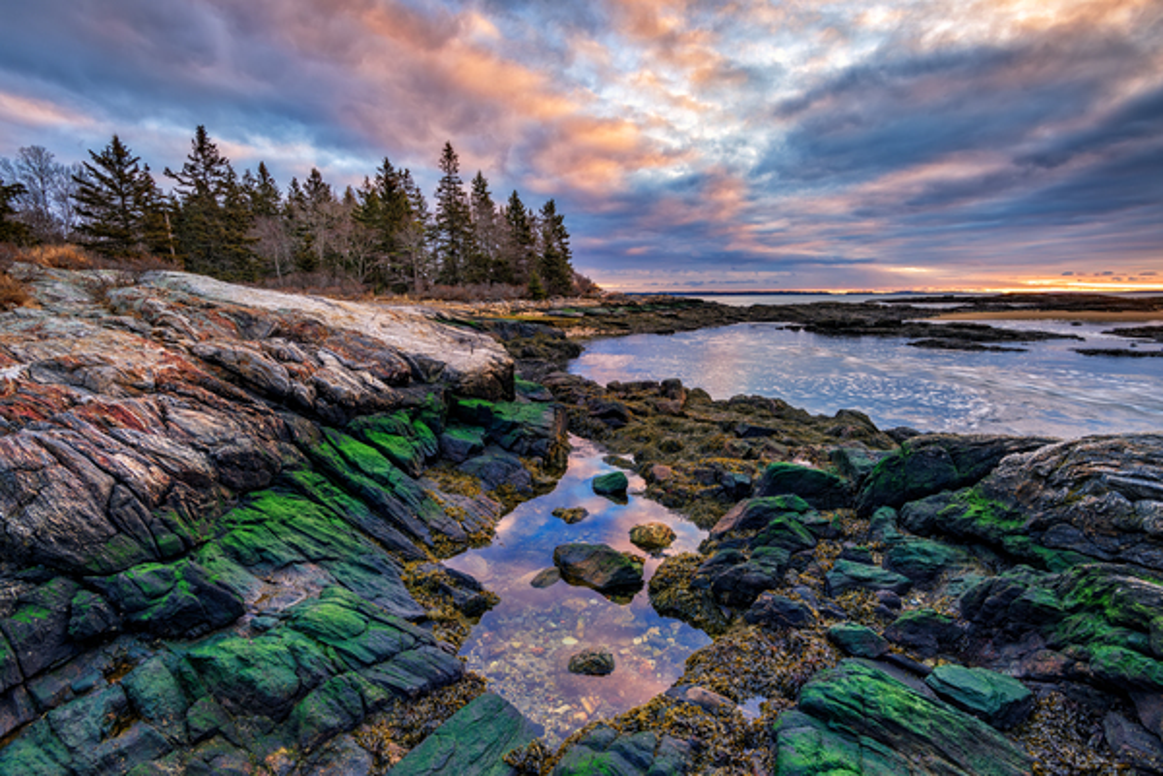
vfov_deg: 73.7
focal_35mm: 16
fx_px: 517
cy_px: 388
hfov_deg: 96.7
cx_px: 582
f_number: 16
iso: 125
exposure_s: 1/1.25
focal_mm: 16
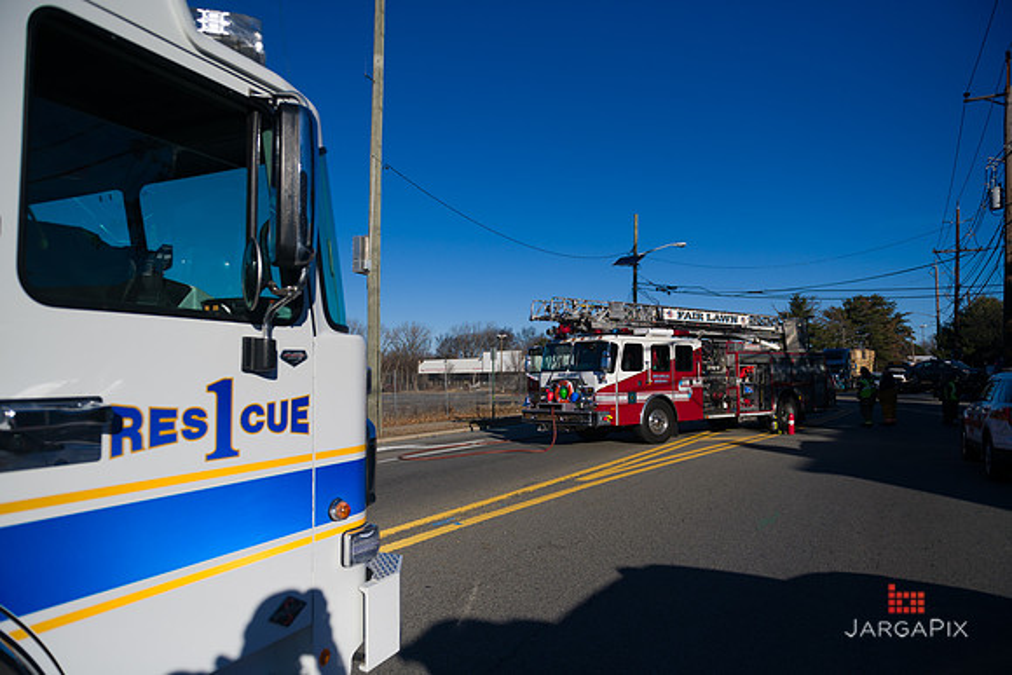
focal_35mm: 24
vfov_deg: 53.2
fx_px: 675
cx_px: 506
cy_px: 338
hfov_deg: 73.7
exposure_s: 1/8000
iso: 200
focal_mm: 24
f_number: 3.2
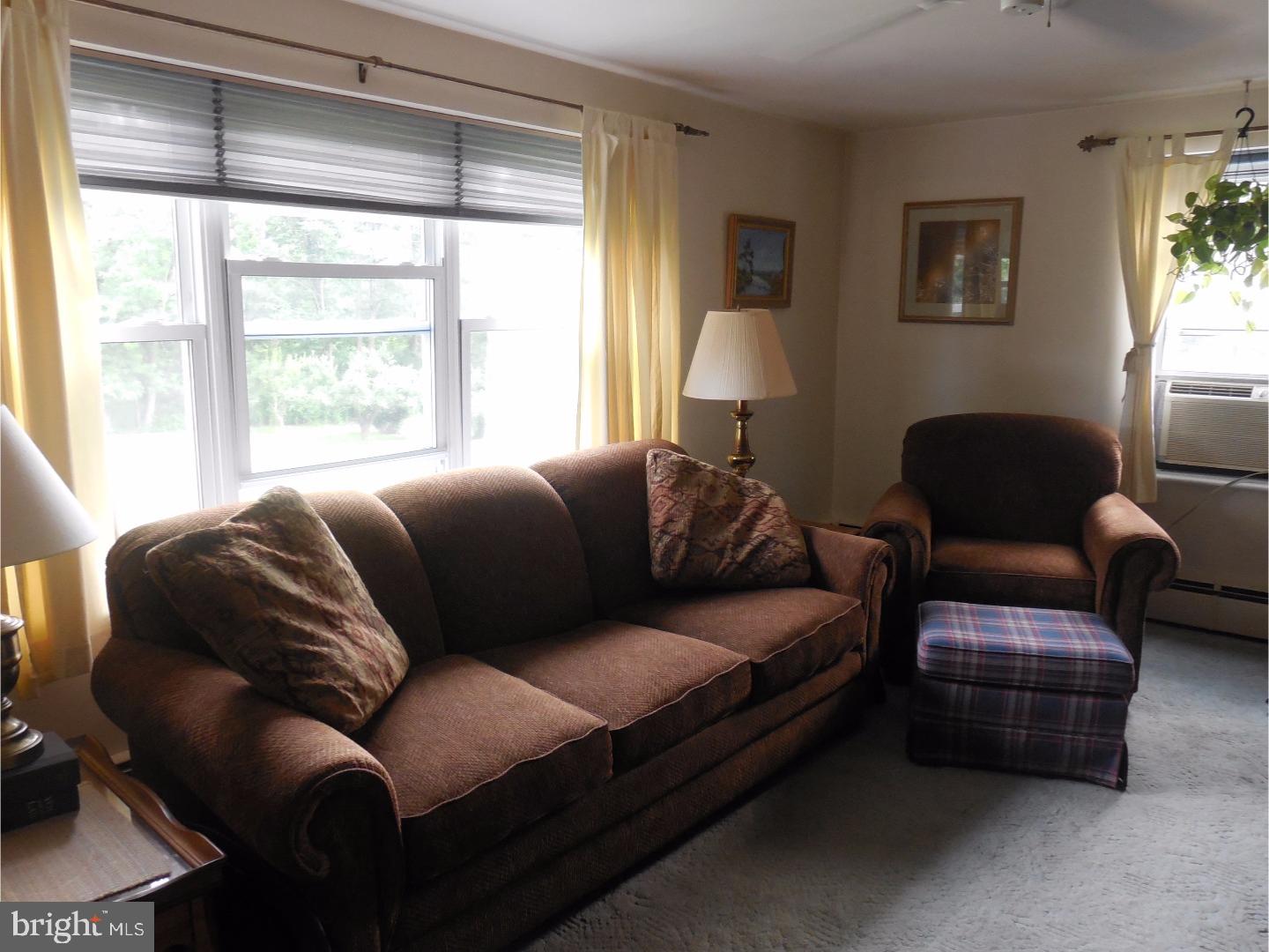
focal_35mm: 26
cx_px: 634
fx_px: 953
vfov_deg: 53.1
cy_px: 476
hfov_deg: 67.3
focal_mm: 4.6
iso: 400
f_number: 3.5
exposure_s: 1/30
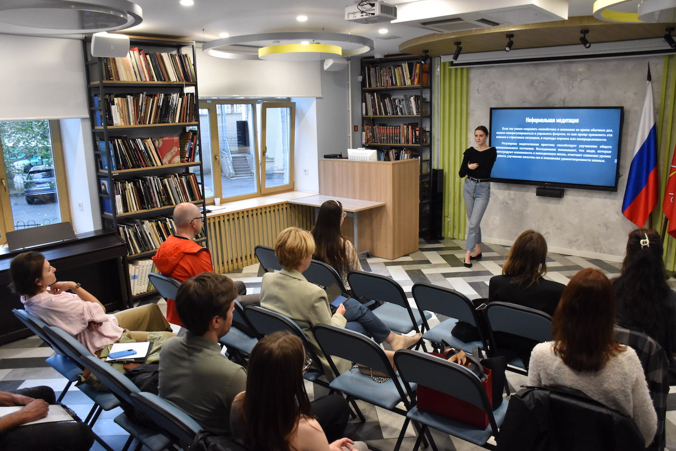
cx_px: 338
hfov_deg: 67.4
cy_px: 226
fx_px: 507
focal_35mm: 27
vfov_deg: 47.9
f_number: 4
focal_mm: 18
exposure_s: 1/125
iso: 2000
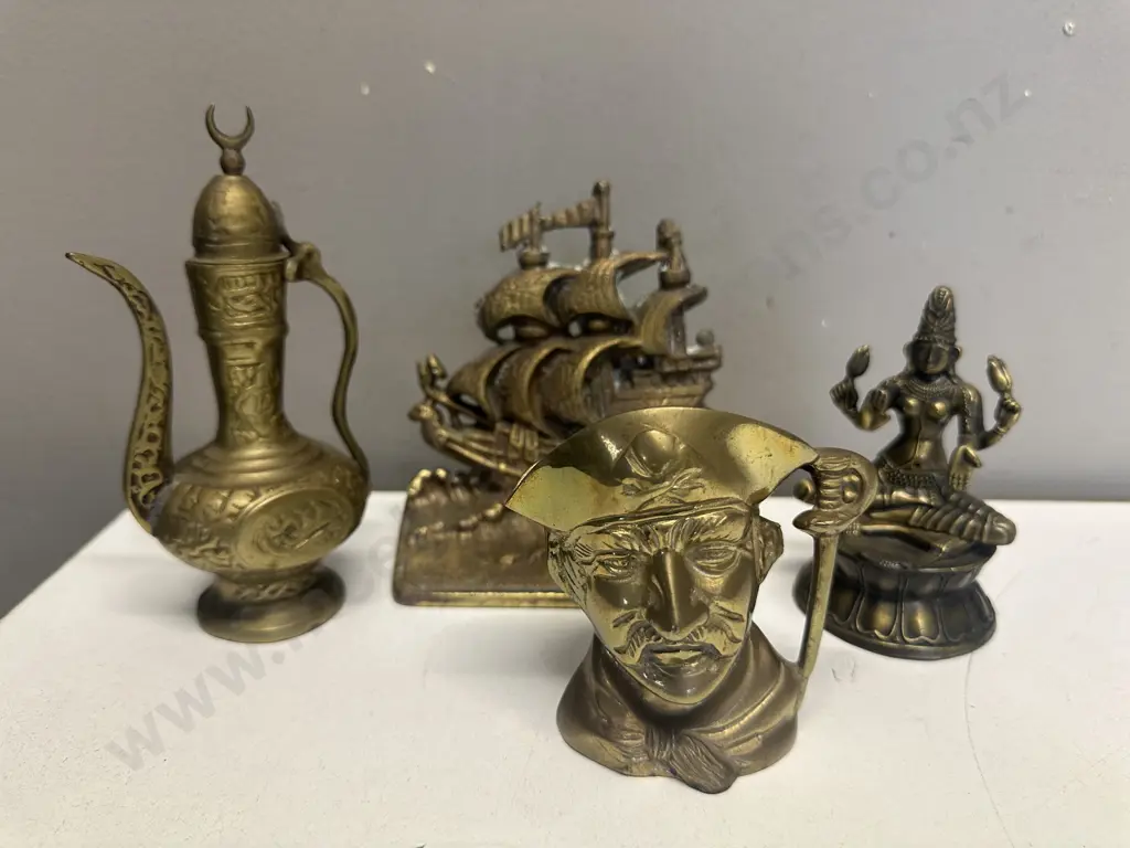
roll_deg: -1.1
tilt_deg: -17.9
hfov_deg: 71.6
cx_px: 565
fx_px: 783
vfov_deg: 56.8
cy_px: 424
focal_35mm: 24
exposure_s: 1/100
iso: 160
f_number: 1.78
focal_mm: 6.86
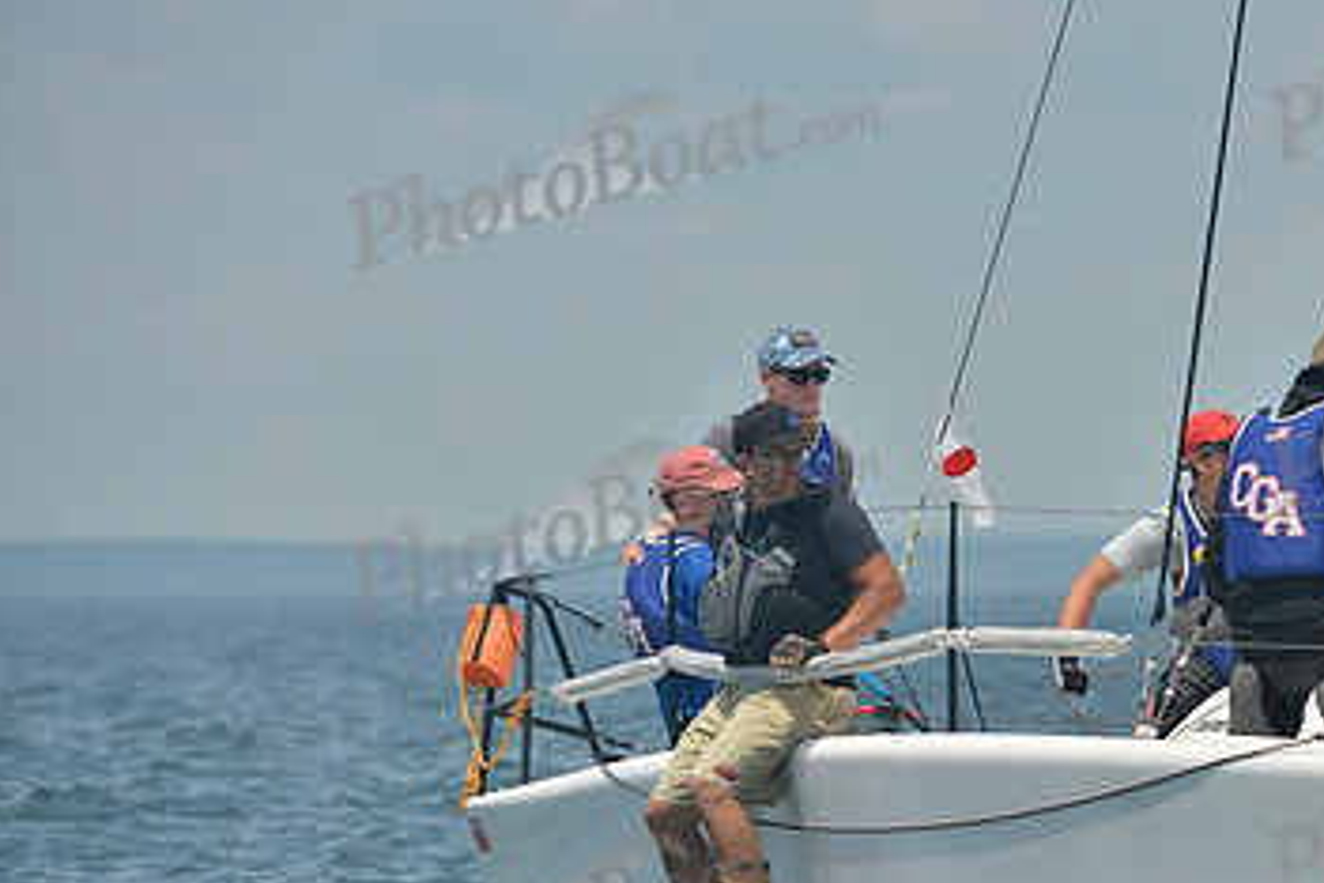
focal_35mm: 463
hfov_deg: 4.5
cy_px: 662
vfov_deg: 3.0
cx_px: 1079
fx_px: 17027
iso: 200
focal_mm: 280
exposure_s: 1/1000
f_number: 7.1
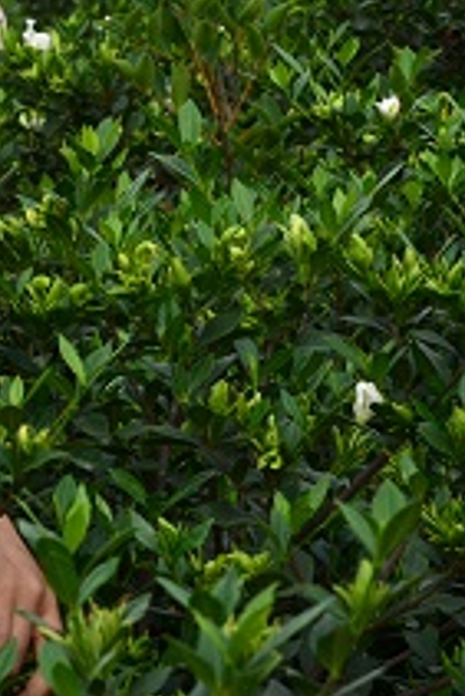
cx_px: -109
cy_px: 153
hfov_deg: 5.2
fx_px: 5126
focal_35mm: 265
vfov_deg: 7.8
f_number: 5.6
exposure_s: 1/160
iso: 400
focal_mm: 86
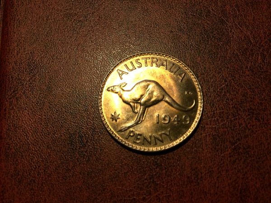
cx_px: 136
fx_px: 235
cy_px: 102
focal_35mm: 30
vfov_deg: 46.8
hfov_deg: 60.0
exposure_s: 1/30
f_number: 2.2
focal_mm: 4.12
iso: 320
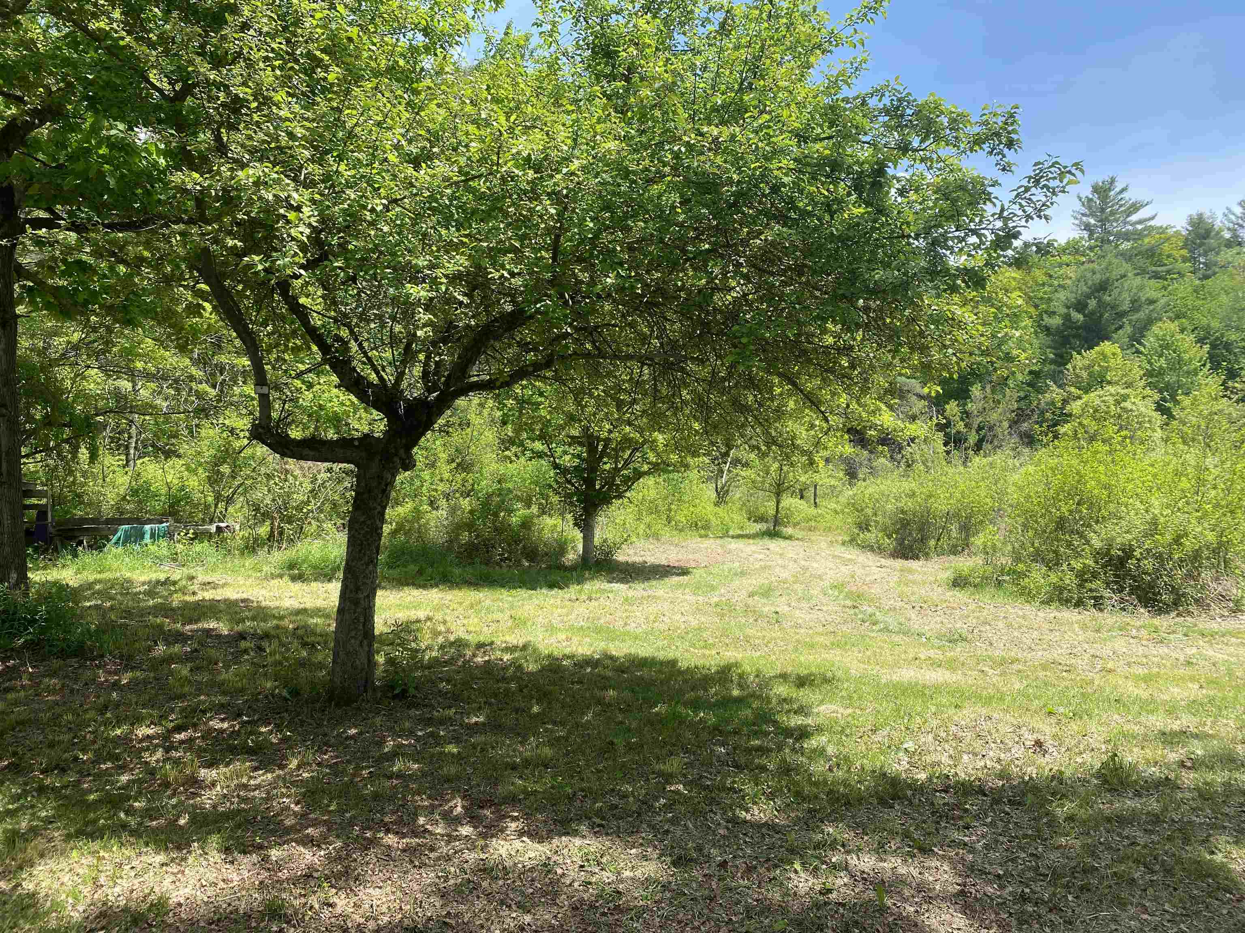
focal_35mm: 26
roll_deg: -0.7
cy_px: 466
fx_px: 935
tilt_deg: -1.0
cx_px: 622
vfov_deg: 53.1
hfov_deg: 67.3
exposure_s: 1/898
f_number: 1.8
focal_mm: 4.25
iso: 32
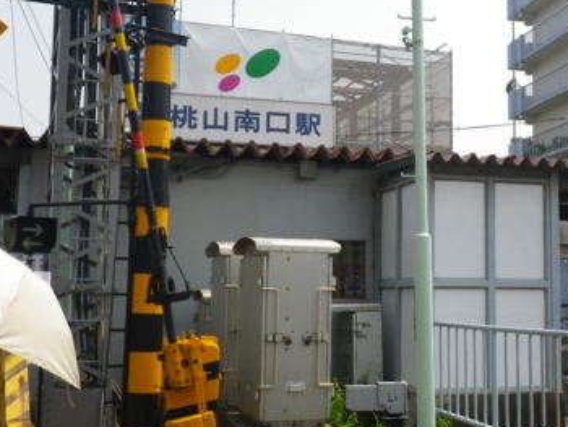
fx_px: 887
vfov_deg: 27.1
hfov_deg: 35.3
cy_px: 203
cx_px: 360
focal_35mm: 54
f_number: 5
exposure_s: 1/400
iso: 80
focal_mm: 7.5
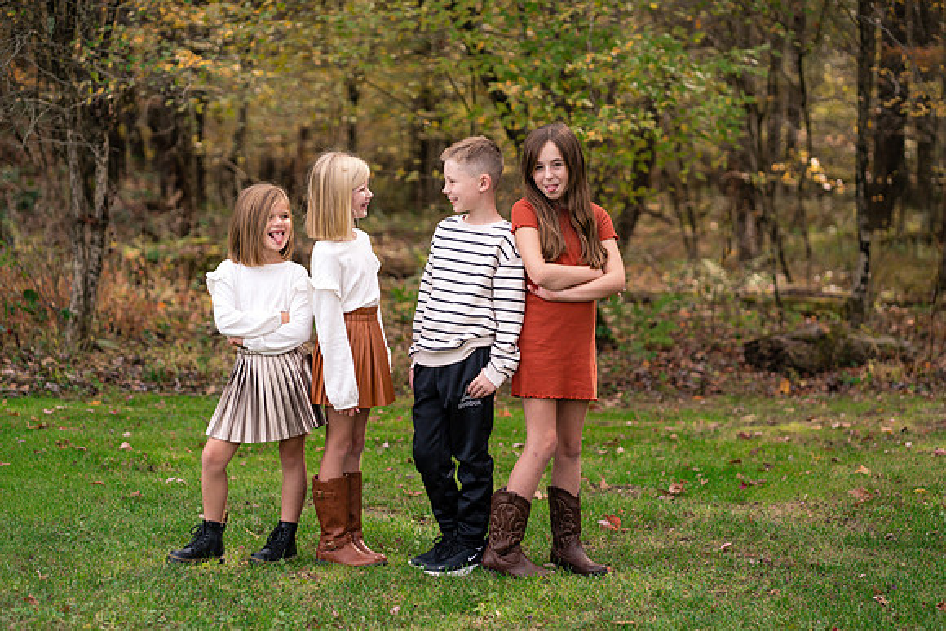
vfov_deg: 16.1
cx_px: 473
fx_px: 2234
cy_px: 316
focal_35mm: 85
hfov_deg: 23.9
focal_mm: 85
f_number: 2.8
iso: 400
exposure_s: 1/3200
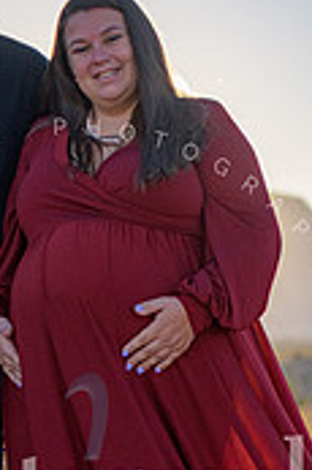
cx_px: 22
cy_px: 451
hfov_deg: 7.5
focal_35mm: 182
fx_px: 2371
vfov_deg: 11.2
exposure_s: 1/8000
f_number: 2.8
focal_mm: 70
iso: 400
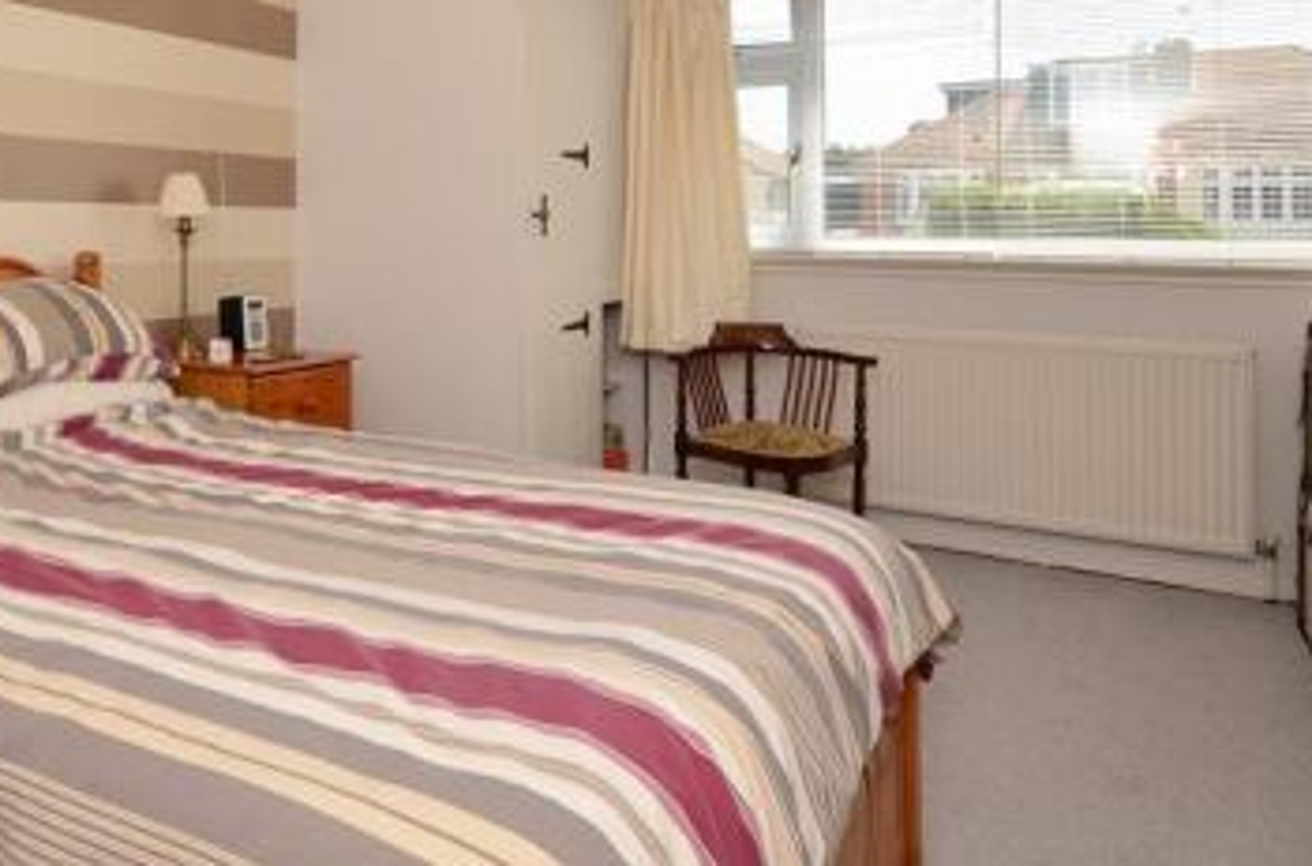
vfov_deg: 40.5
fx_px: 1124
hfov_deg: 57.6
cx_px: 334
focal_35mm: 31
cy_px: 184
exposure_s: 1/125
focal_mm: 11
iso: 200
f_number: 8
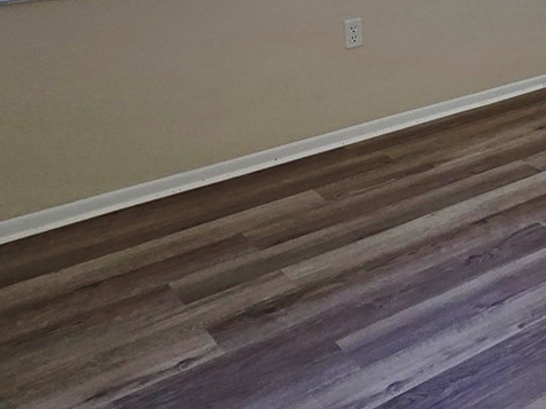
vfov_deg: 26.2
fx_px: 804
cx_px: 693
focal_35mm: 51
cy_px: -48
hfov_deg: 30.4
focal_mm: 2.2
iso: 50
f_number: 2.2
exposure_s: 1/143
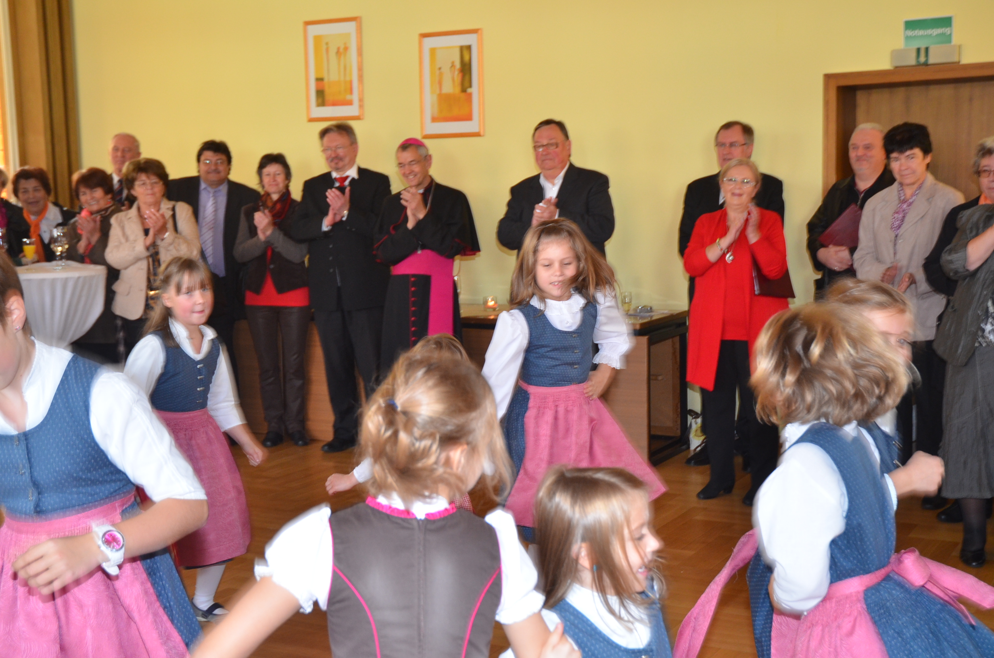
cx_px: 497
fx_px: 1405
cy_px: 329
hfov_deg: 39.0
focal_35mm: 51
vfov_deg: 26.4
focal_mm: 34
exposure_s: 1/60
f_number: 4
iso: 800
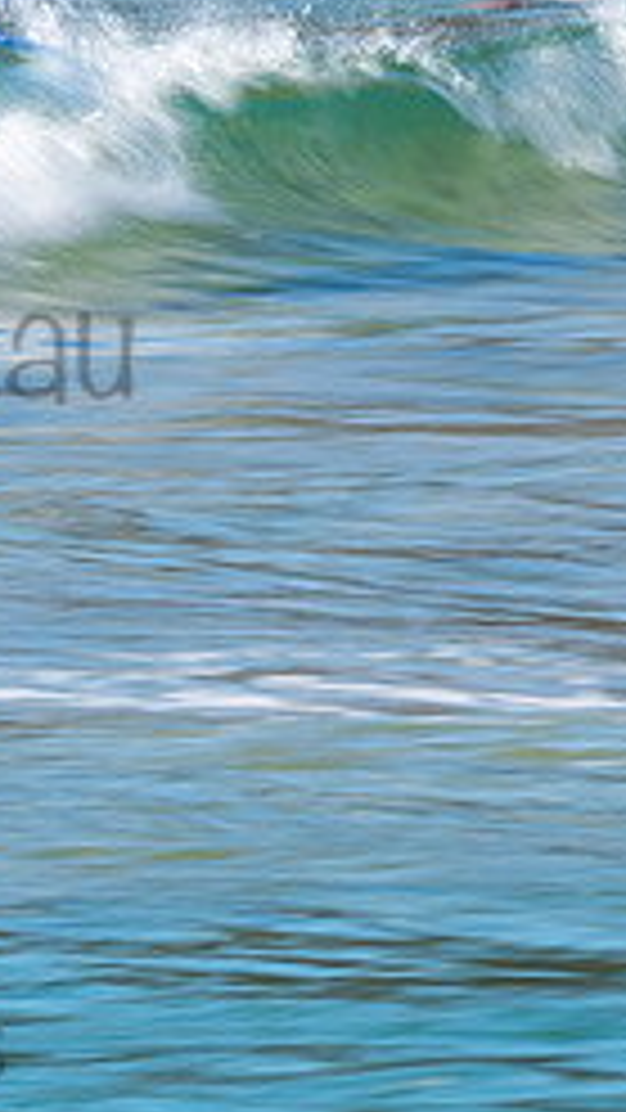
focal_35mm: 1475
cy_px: 275
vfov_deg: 1.5
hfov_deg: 0.8
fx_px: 43511
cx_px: -313
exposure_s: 1/20
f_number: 14
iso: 31
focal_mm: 500
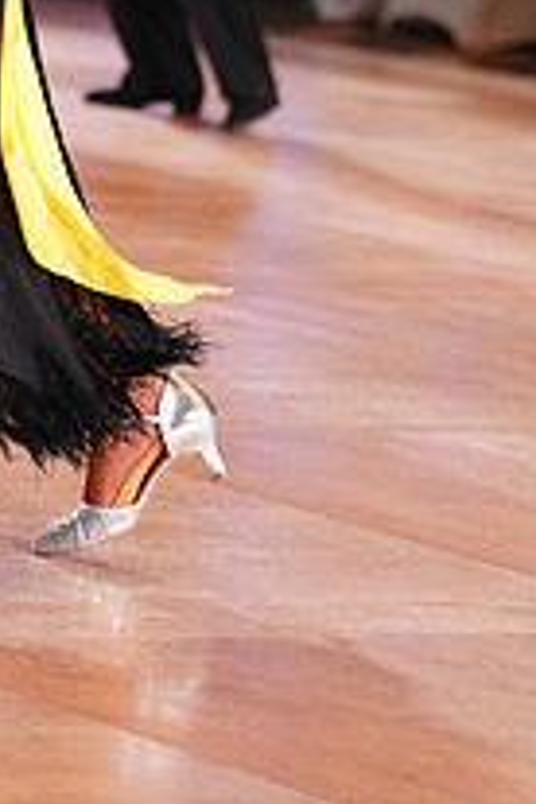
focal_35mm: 247
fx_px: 5516
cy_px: -260
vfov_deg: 8.2
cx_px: -196
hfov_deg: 5.5
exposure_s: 1/500
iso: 2000
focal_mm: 88
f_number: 2.8
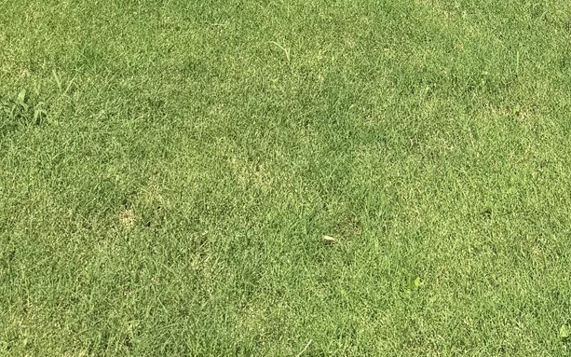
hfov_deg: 23.9
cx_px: 466
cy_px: -317
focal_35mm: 85
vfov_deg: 13.5
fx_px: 1323
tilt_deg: -5.7
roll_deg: -2.9
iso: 80
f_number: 1.78
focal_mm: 6.76
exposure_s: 1/4405
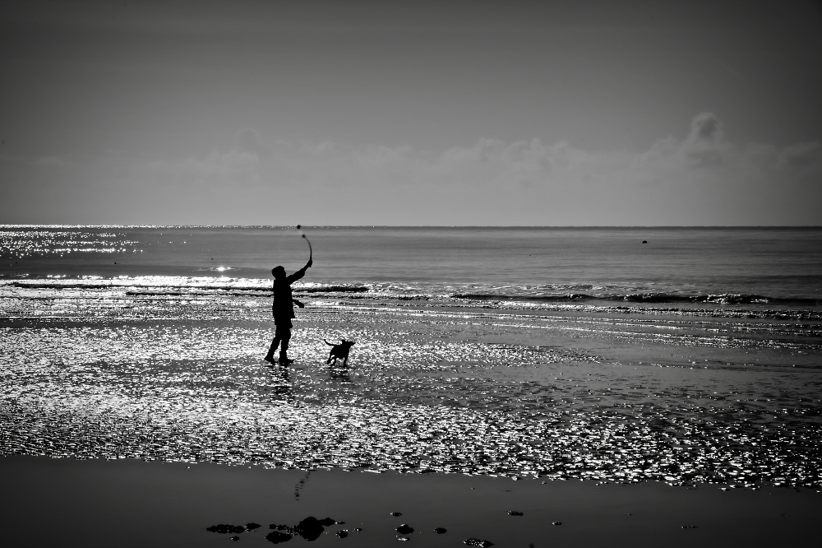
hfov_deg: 15.5
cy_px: 274
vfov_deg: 10.4
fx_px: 3013
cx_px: 411
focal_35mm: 132
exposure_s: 1/400
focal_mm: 88
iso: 200
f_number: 22
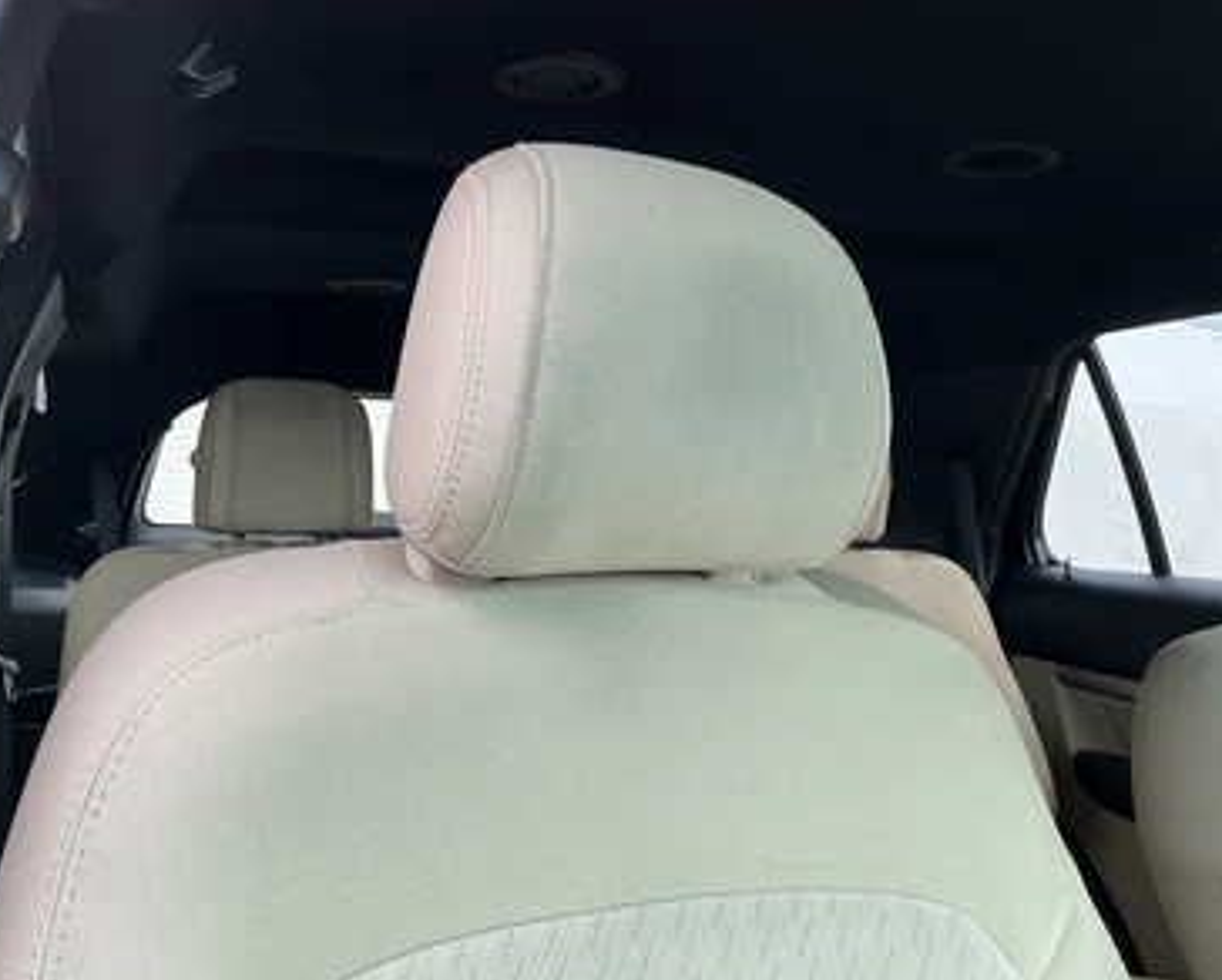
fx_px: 1086
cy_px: 493
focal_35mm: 30
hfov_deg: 58.7
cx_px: 567
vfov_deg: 48.6
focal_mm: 3
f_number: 1.8
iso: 32
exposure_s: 1/122
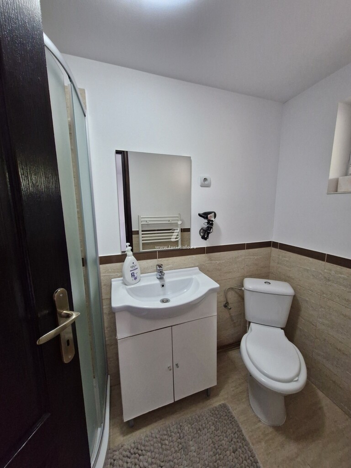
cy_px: 234
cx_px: 176
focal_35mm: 13
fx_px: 176
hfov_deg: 89.9
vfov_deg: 106.2
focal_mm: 1.74
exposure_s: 1/50
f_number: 2.2
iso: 400
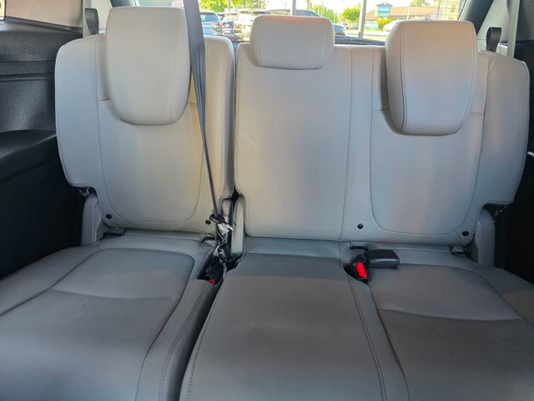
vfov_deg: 58.9
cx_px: 267
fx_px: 355
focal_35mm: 23
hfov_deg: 73.9
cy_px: 200
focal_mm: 6.3
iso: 640
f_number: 1.7
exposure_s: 1/120
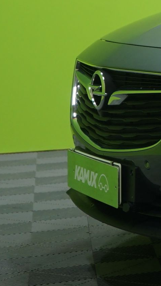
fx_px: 1107
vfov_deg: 14.5
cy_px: 15
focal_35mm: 146
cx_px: 580
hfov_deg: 6.9
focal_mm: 30
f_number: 4.5
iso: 500
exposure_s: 1/25
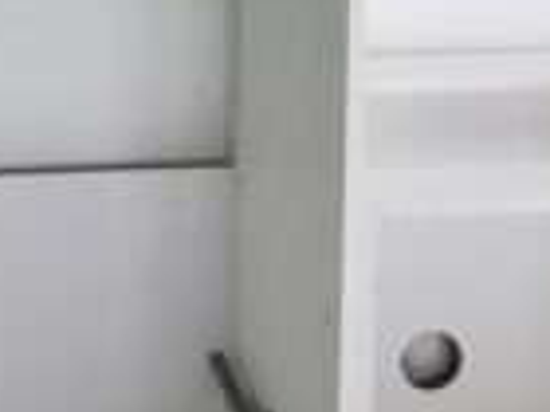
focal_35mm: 132
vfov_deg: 10.6
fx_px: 2097
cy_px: -302
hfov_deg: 14.6
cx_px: -28
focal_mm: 2.35
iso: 250
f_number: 2.2
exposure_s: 1/30
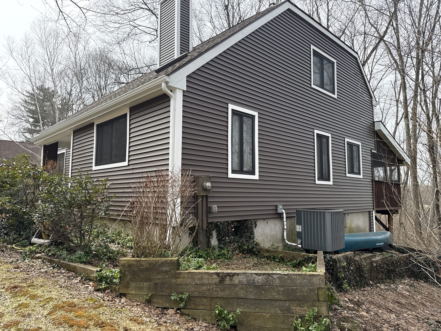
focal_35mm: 24
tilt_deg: +6.2
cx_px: 220
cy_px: 166
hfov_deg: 71.6
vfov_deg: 56.8
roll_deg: -0.2
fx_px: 306
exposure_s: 1/1437
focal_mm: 6.76
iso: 100
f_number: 1.78
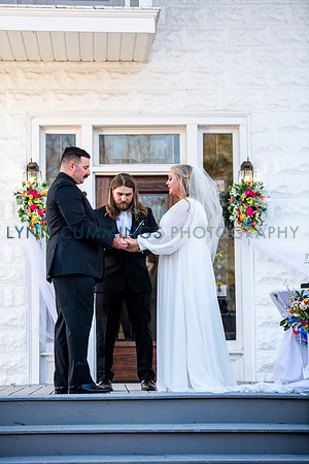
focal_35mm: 102
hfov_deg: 13.4
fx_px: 1313
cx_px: 154
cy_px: 232
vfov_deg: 20.0
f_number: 3.5
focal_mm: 102
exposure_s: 1/320
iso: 200
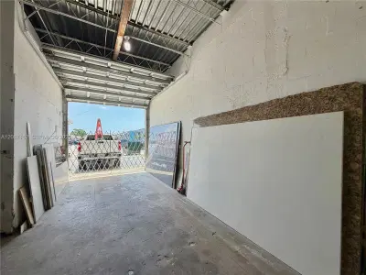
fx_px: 148
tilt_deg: +0.4
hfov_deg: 102.1
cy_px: 138
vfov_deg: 85.7
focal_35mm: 14
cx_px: 183
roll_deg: +0.4
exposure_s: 1/218
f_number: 2.2
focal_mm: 2.22
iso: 64
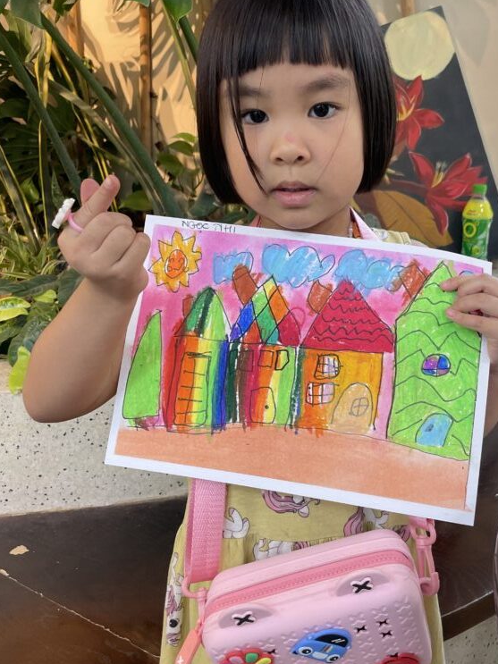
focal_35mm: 35
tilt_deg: -14.8
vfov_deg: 52.4
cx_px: 316
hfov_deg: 40.4
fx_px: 672
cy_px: 284
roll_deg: +1.7
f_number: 1.6
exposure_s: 1/100
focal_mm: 4.2
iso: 100
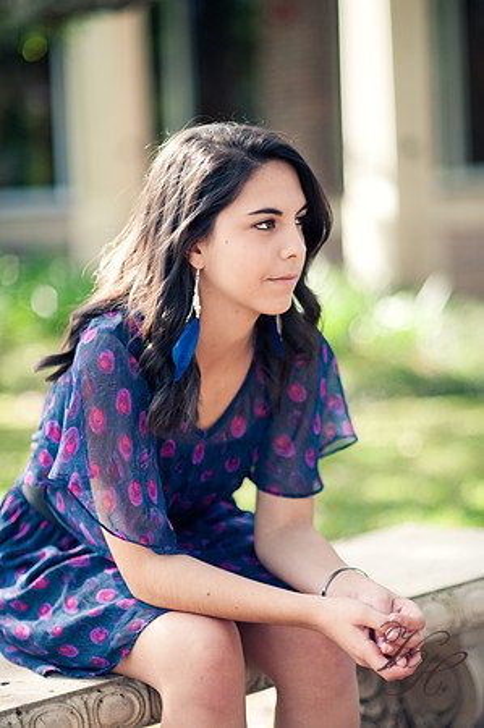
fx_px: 1718
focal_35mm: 85
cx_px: 242
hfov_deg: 16.0
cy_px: 364
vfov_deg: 23.9
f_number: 1.8
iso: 320
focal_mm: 85
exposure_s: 1/1000
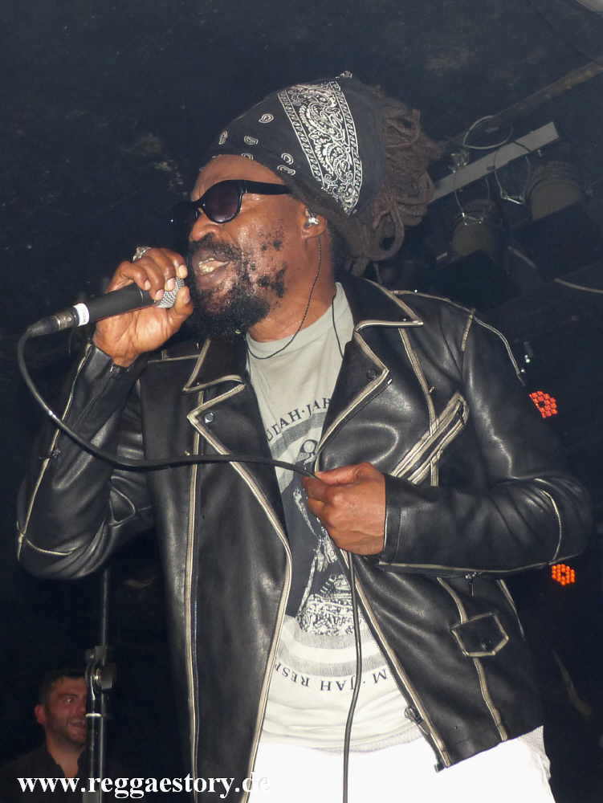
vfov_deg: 52.6
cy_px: 402
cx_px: 302
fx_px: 812
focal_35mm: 35
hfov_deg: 40.7
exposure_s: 1/60
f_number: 2.8
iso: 160
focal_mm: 6.3
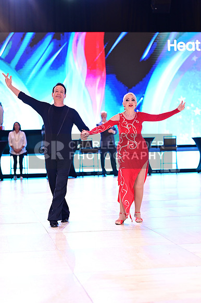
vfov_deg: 24.2
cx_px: 100
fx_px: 704
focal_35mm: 84
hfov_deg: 16.2
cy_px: 152
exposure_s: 1/320
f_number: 2.8
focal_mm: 84
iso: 2000
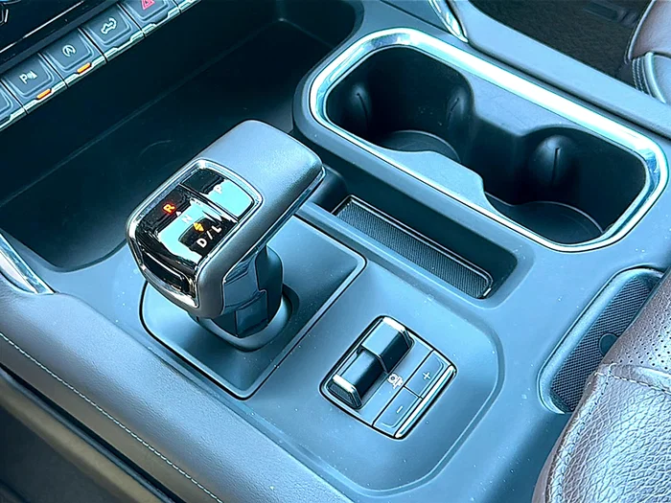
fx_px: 814
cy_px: 252
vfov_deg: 34.3
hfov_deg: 44.8
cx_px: 336
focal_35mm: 42
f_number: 1.78
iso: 100
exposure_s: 1/40
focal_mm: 6.86
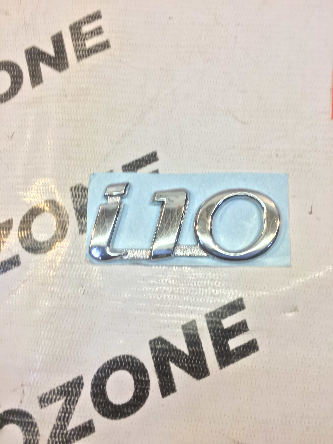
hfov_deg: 48.2
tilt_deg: -75.7
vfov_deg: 61.7
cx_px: 166
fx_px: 372
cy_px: 222
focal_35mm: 29
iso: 25
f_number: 2.2
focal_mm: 4.15
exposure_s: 1/33
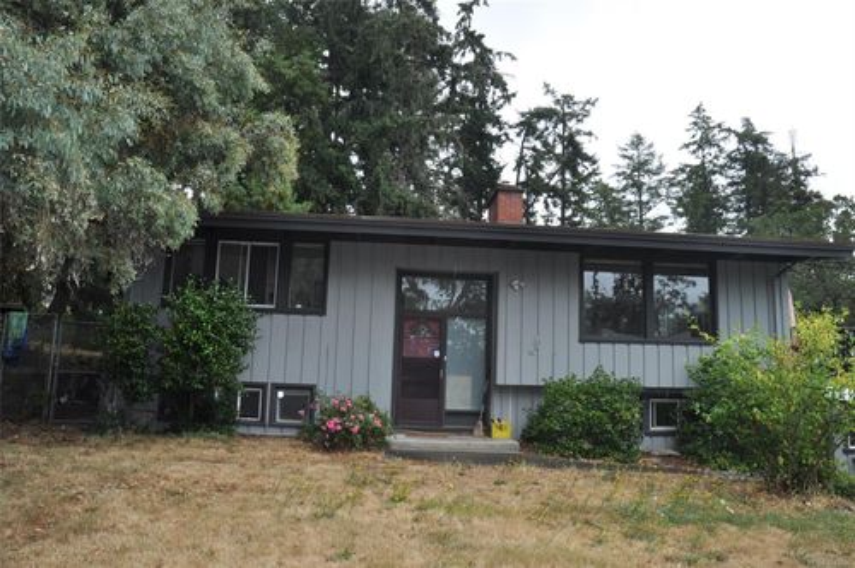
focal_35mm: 27
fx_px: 640
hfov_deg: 67.4
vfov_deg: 47.8
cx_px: 428
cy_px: 284
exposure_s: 1/200
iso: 200
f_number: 7.1
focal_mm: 18
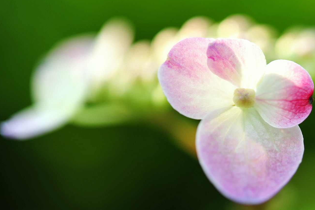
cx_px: 229
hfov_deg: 21.3
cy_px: 124
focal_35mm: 95
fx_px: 831
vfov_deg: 14.4
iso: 200
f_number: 3.5
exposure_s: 1/200
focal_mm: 60
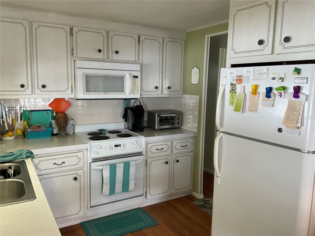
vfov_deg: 48.2
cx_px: 158
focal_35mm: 29
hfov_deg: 61.7
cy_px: 118
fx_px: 264
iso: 200
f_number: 1.8
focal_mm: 3
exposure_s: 1/60
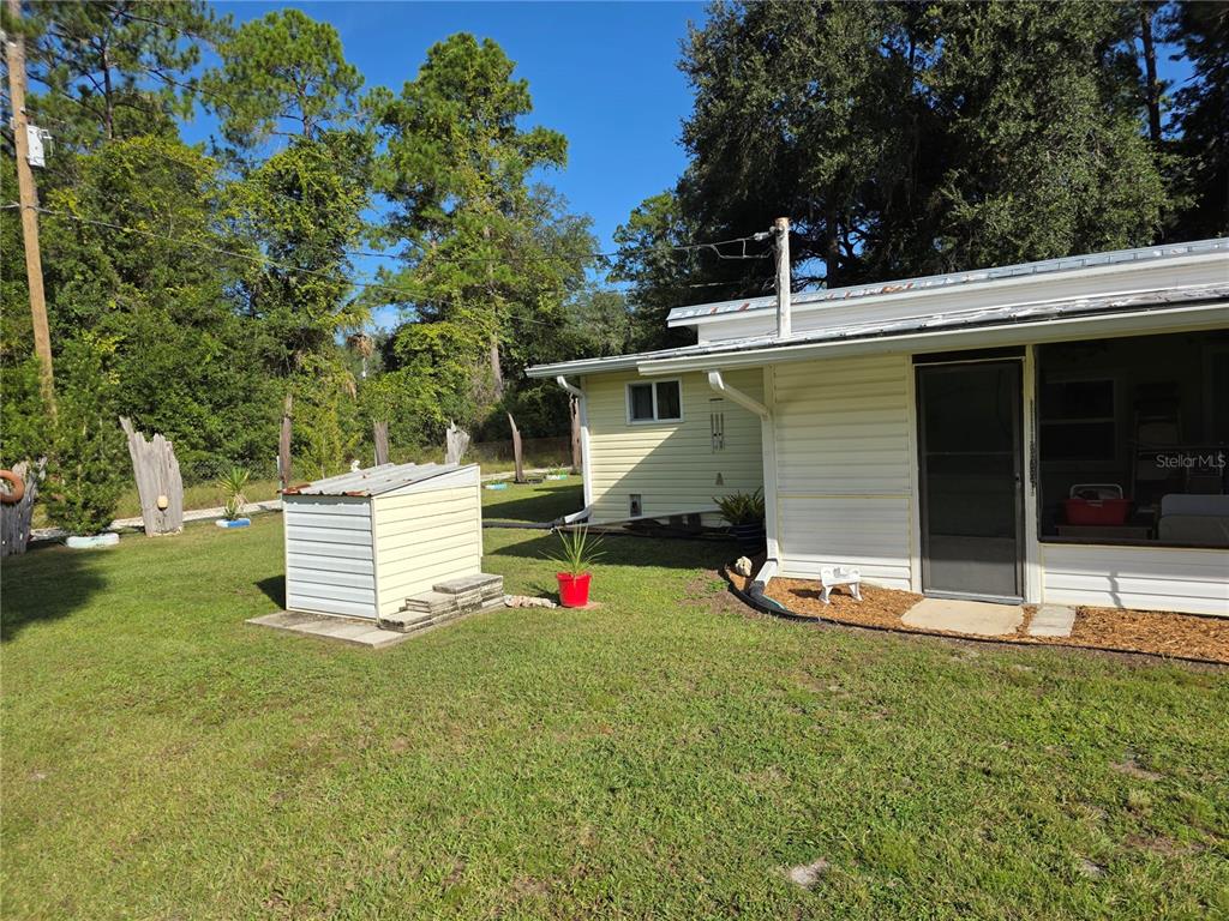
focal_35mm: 23
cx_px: 614
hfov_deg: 73.9
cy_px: 460
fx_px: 817
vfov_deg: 58.9
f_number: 1.7
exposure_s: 1/6574
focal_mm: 6.3
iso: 80
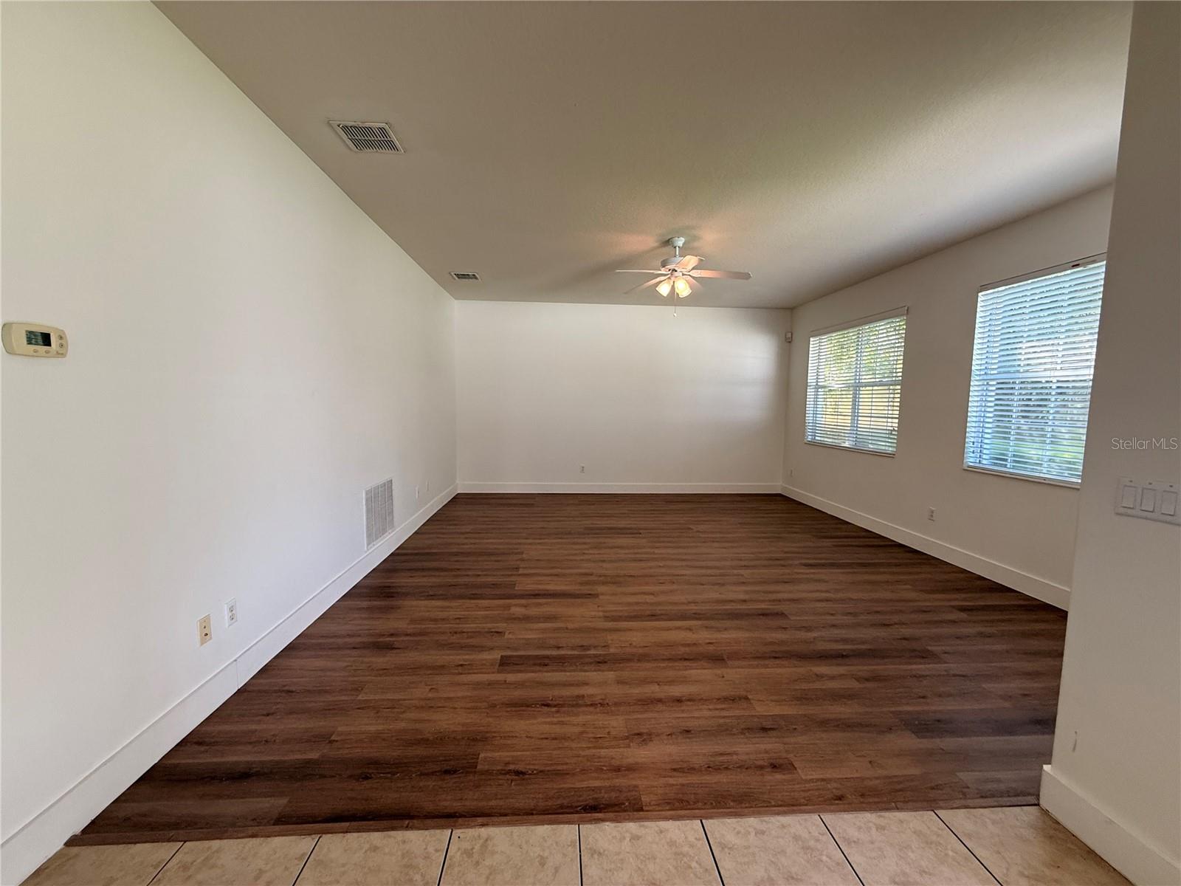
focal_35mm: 14
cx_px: 590
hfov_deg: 102.1
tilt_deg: -4.5
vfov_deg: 85.7
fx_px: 478
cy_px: 443
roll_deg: -0.9
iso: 125
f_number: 2.2
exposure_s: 1/120
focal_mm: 2.22
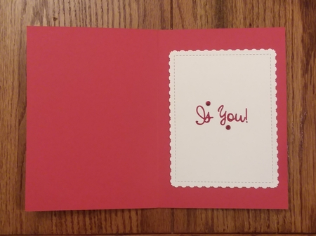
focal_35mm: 27
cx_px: 158
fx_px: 246
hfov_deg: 65.4
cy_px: 118
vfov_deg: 51.3
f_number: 1.9
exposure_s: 1/30
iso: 160
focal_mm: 2.91
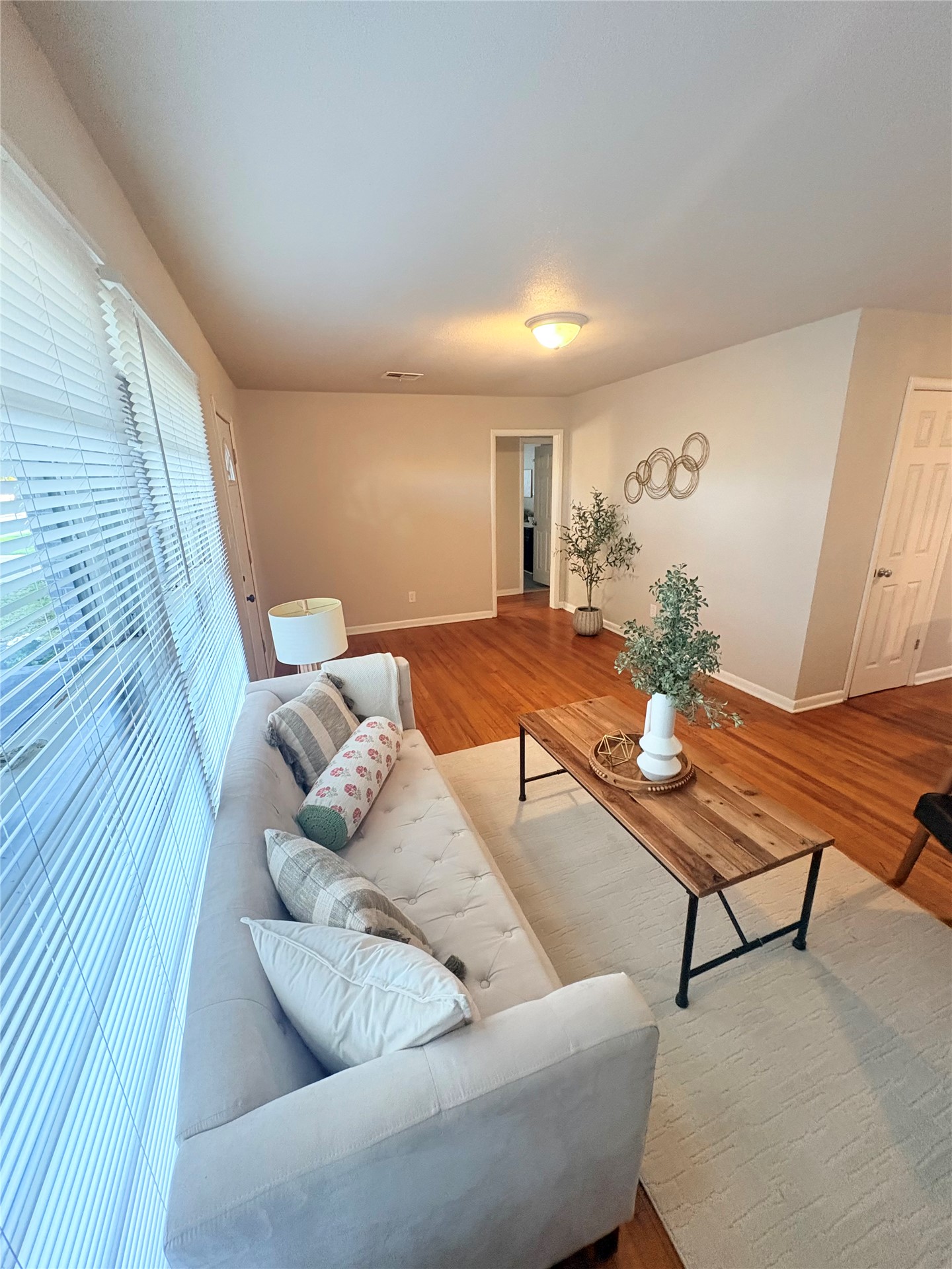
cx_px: 476
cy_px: 634
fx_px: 513
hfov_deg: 85.7
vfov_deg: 102.1
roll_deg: +1.1
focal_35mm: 14
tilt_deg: -16.8
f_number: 2.2
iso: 800
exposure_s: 1/60
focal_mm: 2.22
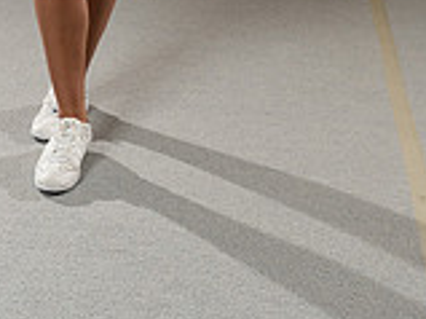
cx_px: 131
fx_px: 1070
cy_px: -273
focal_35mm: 87
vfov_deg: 14.6
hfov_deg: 22.4
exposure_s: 1/250
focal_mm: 32
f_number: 5.6
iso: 500
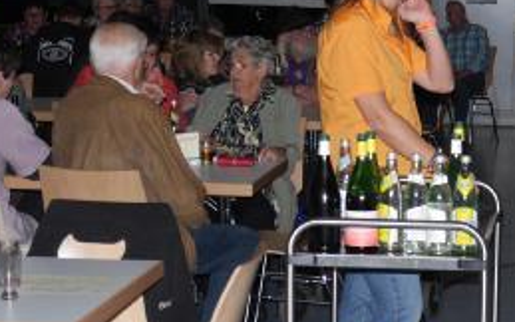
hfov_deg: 18.7
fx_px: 1516
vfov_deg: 12.1
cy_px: 215
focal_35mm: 108
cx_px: 537
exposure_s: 1/50
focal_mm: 22
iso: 640
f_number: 4.5
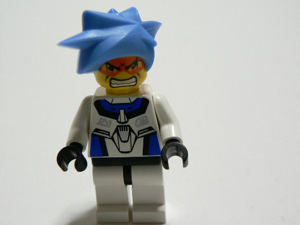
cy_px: 116
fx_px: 373
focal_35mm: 43
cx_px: 134
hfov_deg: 43.8
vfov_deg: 33.6
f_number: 2.8
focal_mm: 6
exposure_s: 1/15
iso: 100
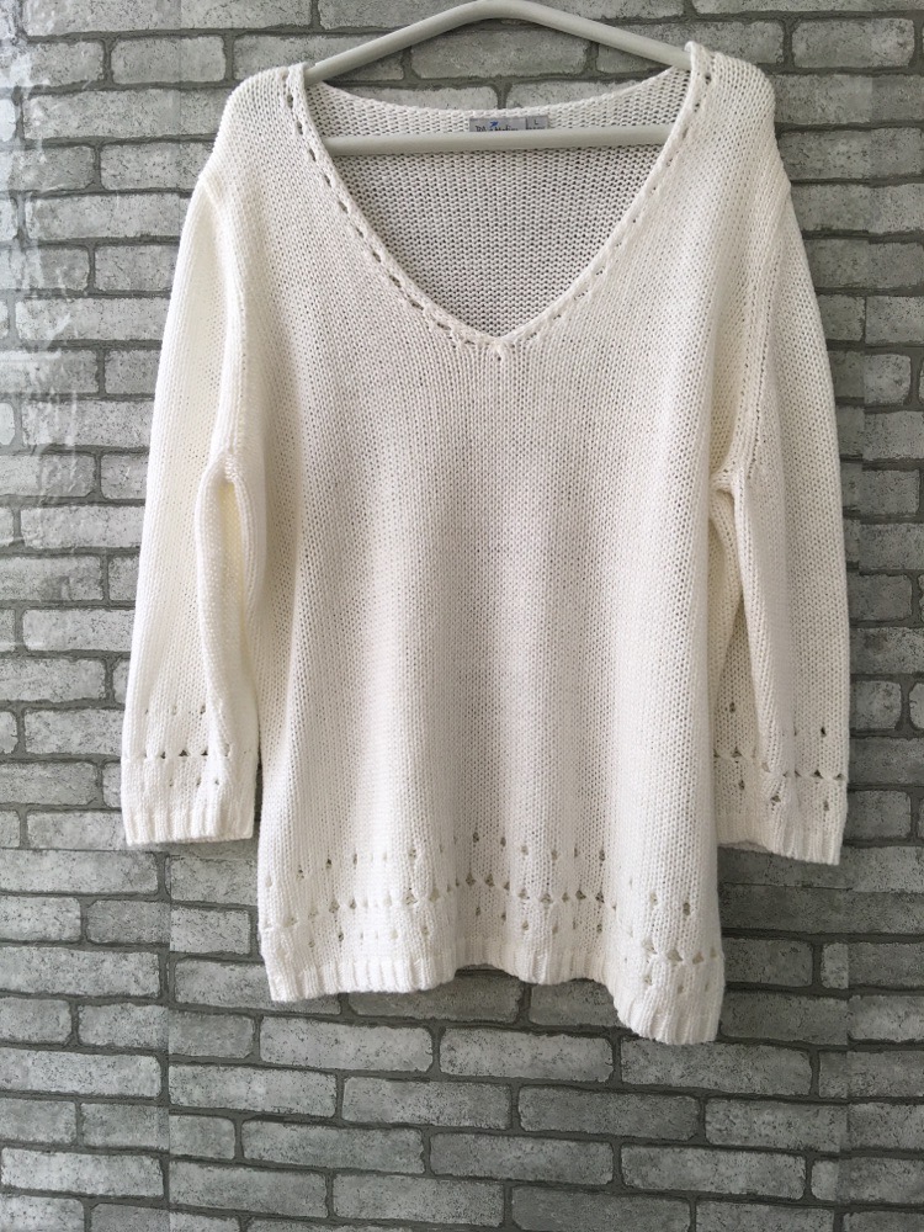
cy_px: 616
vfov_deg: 61.7
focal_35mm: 29
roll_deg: -1.0
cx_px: 462
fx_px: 1032
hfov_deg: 48.2
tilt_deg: -1.5
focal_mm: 4.15
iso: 25
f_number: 2.2
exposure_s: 1/105
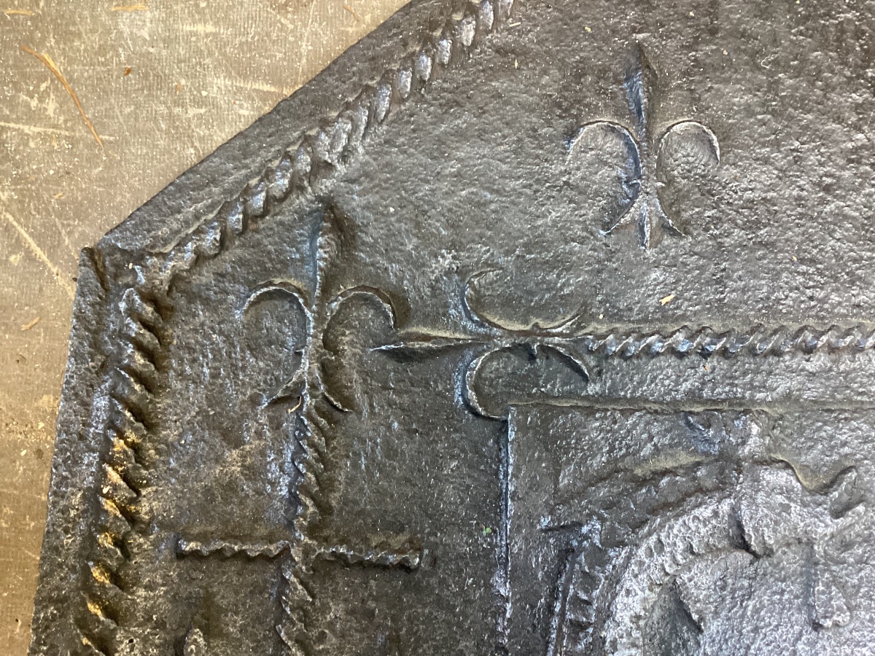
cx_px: 438
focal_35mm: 31
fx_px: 784
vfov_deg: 45.4
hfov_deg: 58.4
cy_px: 328
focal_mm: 3.3
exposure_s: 1/33
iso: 320
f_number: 2.4
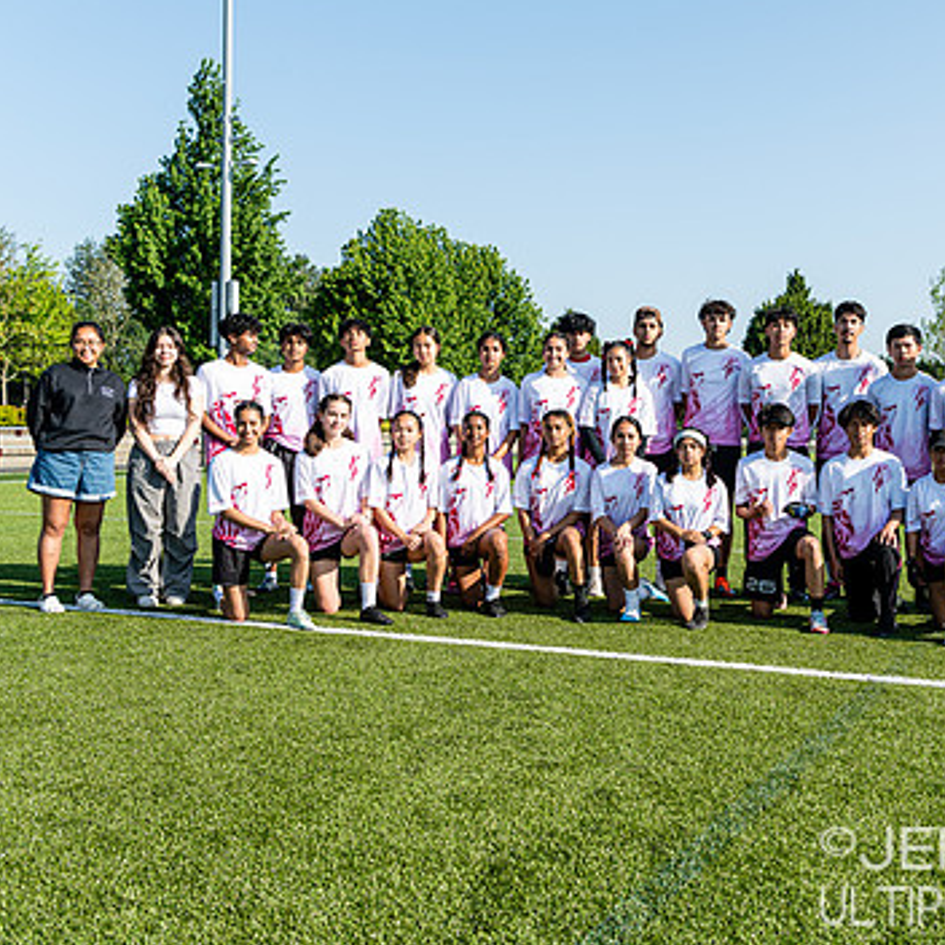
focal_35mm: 42
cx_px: 642
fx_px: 1297
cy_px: 439
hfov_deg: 39.5
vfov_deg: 40.0
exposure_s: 1/250
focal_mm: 30
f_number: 5.6
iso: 64
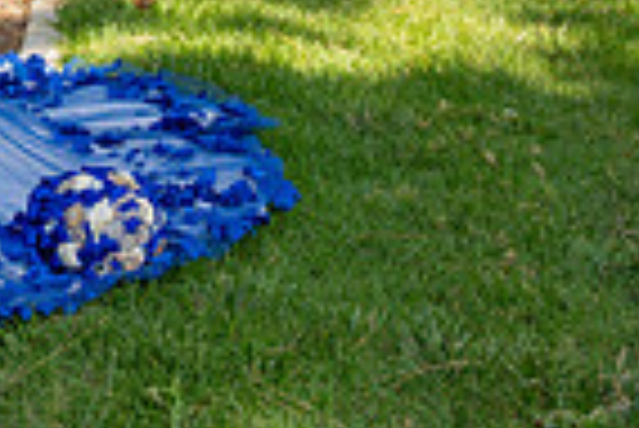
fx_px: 2736
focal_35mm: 154
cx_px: -490
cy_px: -340
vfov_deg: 8.6
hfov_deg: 12.3
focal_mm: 37.7
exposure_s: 1/200
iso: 125
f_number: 4.5
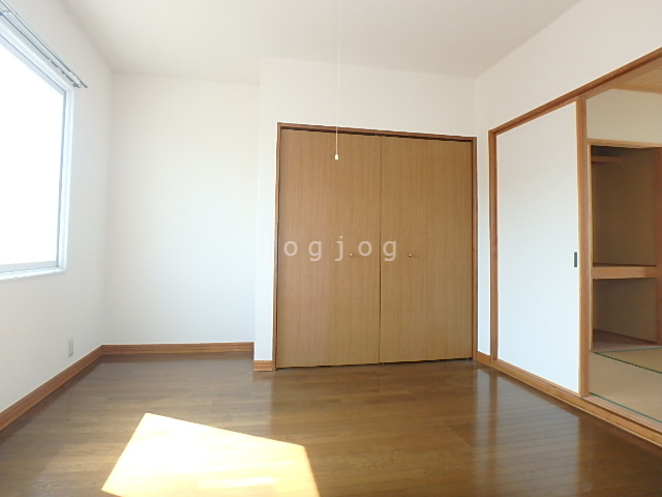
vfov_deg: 63.4
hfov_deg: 79.0
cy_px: 248
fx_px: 402
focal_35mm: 21
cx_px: 331
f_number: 3.5
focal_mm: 3.7
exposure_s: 1/60
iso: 160
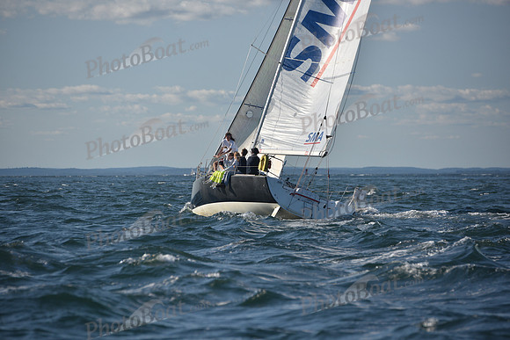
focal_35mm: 200
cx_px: 255
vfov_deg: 6.9
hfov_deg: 10.3
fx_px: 2834
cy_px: 170
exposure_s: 1/1600
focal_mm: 200
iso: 250
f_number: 5
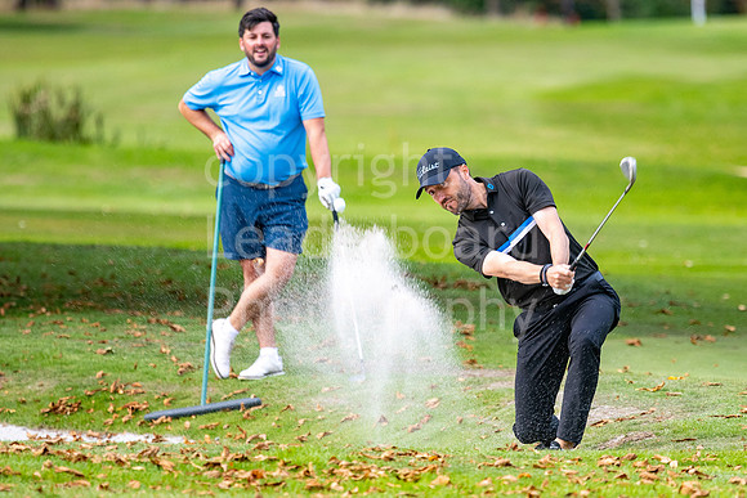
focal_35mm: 576
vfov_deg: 2.4
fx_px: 11963
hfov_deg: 3.6
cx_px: 446
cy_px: 265
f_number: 4
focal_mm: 300
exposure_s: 1/640
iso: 500
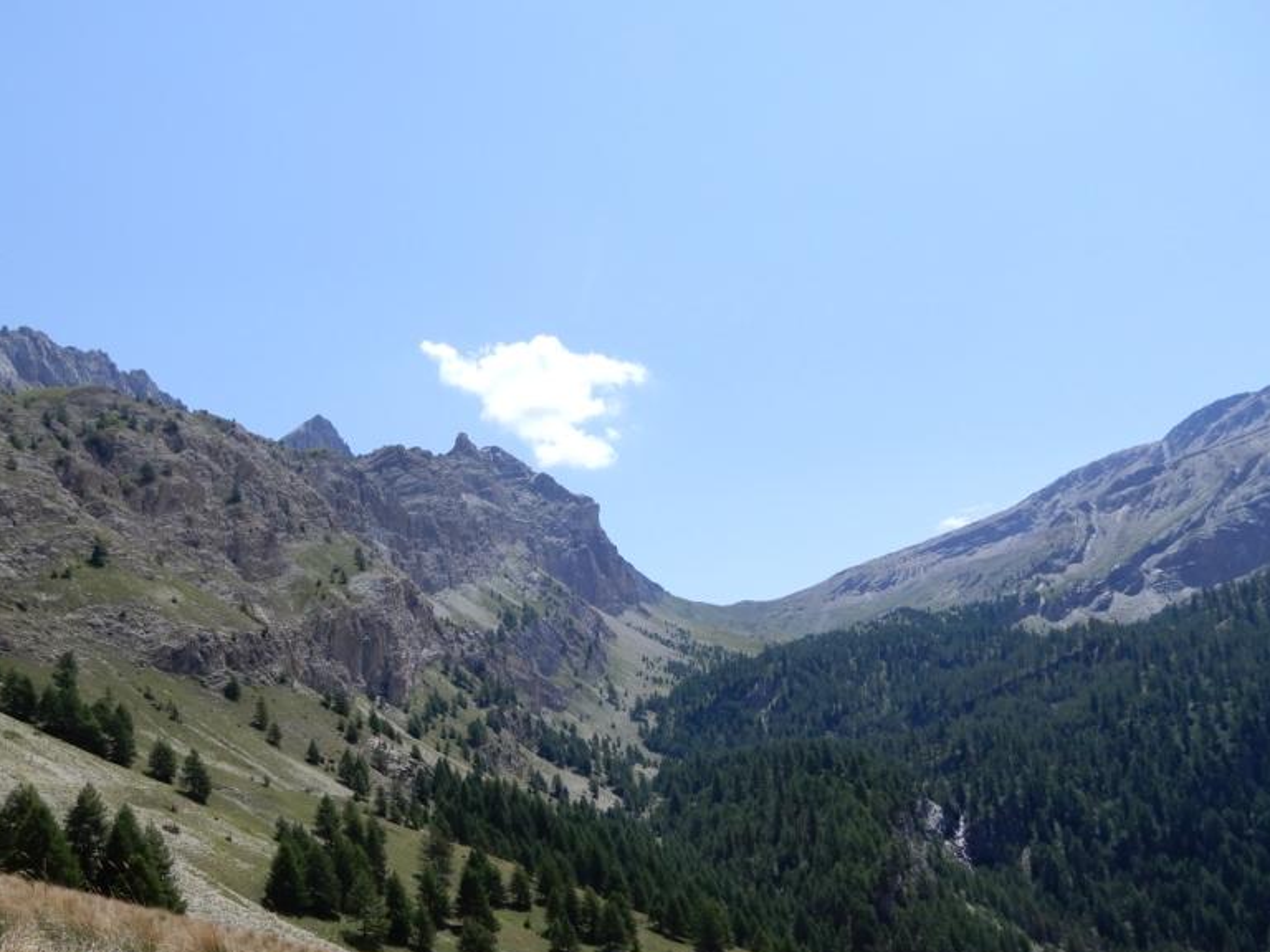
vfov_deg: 43.6
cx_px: 542
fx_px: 1174
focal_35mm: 32
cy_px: 633
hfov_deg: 56.6
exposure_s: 1/1000
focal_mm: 4.3
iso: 80
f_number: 3.4
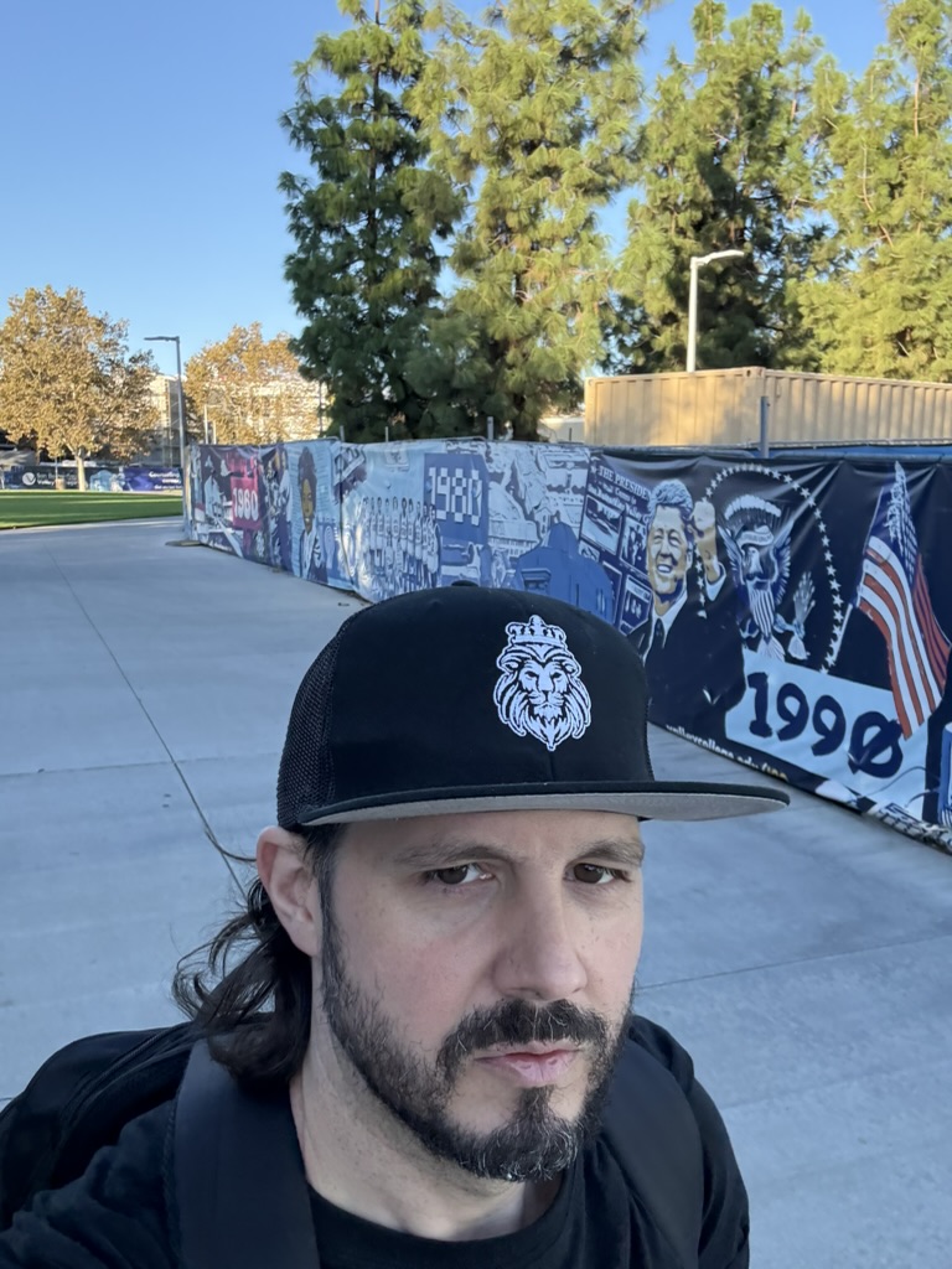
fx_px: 1100
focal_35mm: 30
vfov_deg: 60.0
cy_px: 634
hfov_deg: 46.8
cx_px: 476
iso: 50
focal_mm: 2.69
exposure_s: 1/230
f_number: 1.9
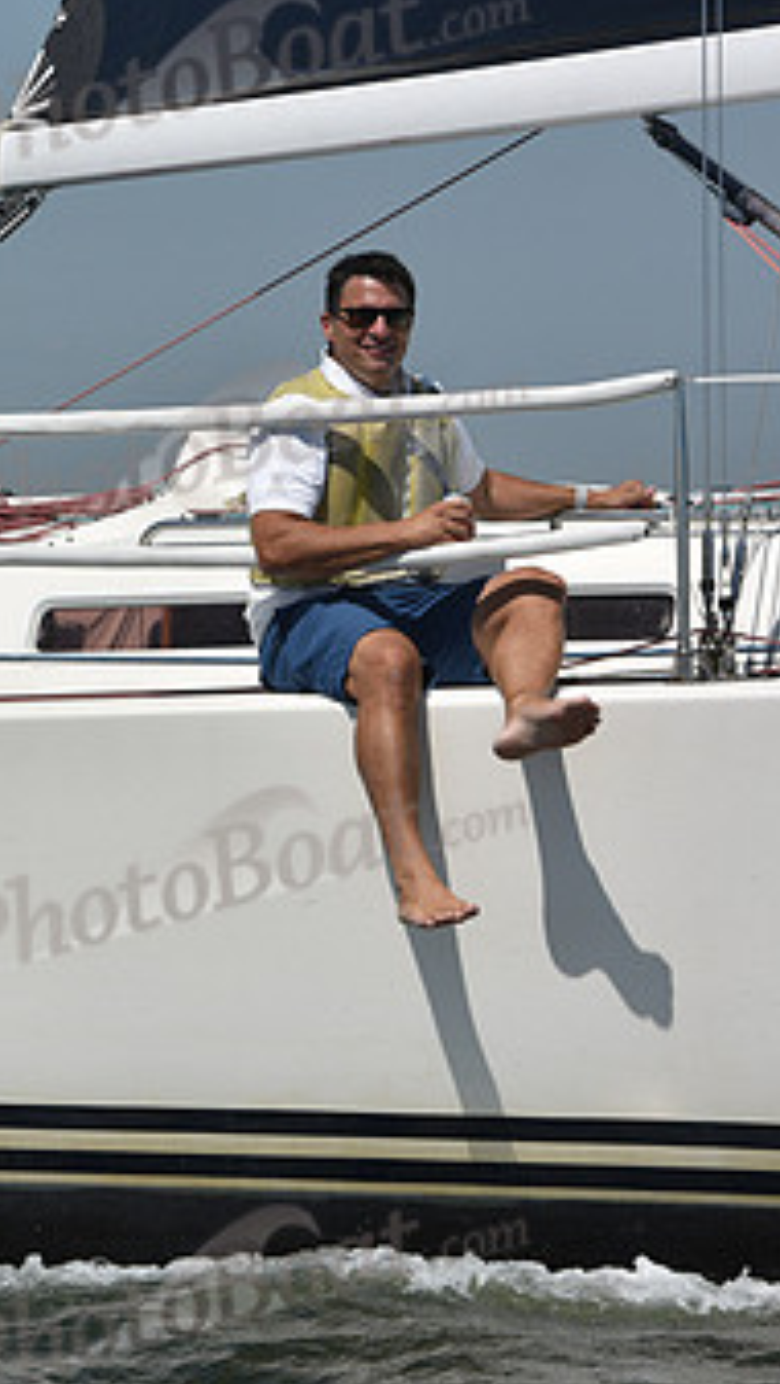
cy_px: 717
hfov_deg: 5.8
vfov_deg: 10.3
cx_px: -259
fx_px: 7671
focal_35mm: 209
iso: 250
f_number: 10
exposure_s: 1/1250
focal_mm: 116
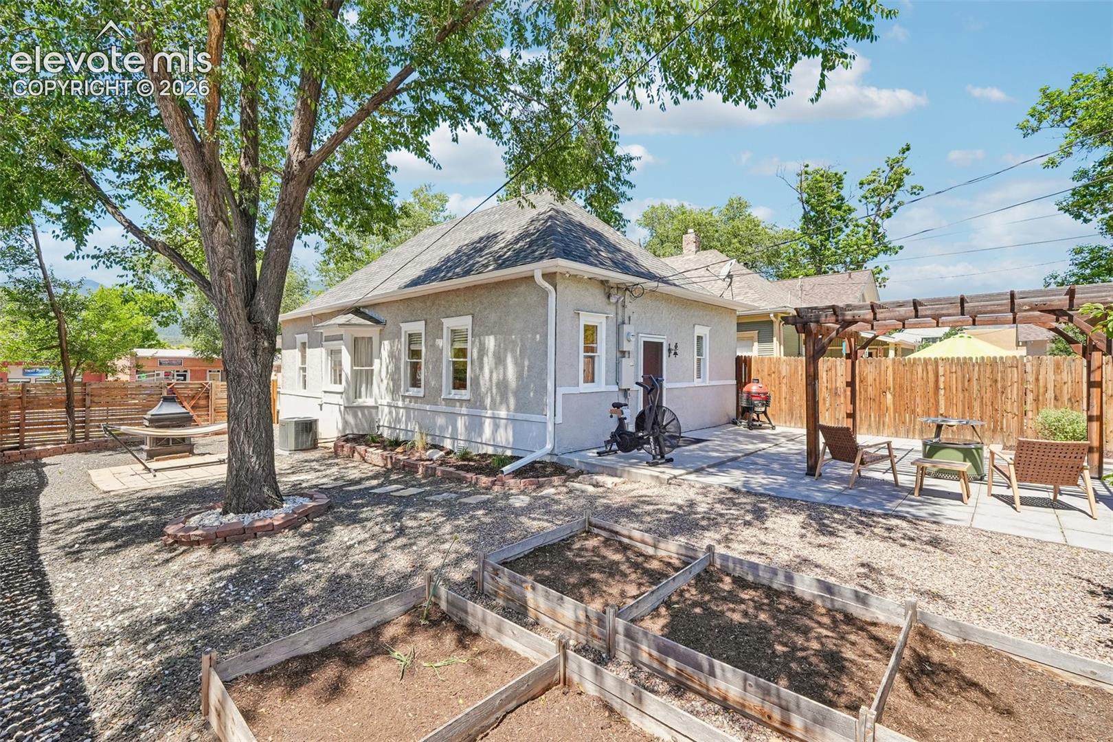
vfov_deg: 77.3
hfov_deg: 100.4
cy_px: 371
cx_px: 556
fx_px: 464
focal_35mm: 15
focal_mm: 10
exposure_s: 1/500
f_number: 8
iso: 800
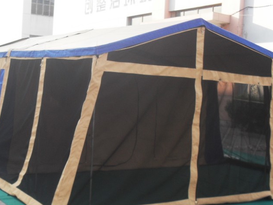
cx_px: 83
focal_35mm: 56
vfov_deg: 26.0
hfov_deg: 33.9
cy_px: 139
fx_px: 442
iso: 80
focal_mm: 6.3
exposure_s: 1/180
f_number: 3.2
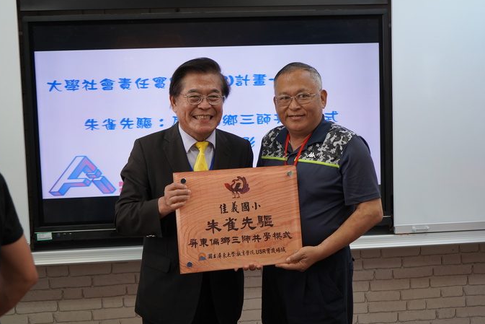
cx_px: 242
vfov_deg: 26.0
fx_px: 701
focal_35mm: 52
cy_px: 164
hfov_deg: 38.2
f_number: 4.5
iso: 1000
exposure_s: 1/160
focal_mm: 50
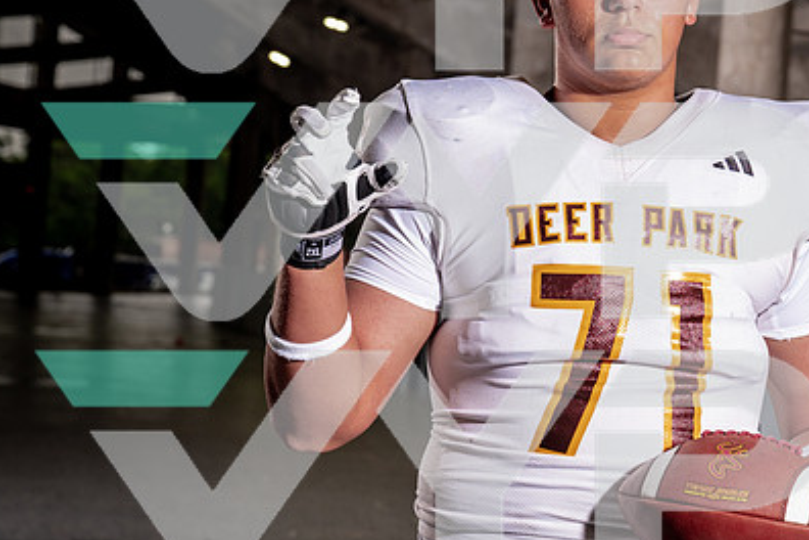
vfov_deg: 12.4
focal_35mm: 110
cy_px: 212
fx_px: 2472
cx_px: 562
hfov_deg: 18.5
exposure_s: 1/250
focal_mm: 70
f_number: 5.6
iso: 320
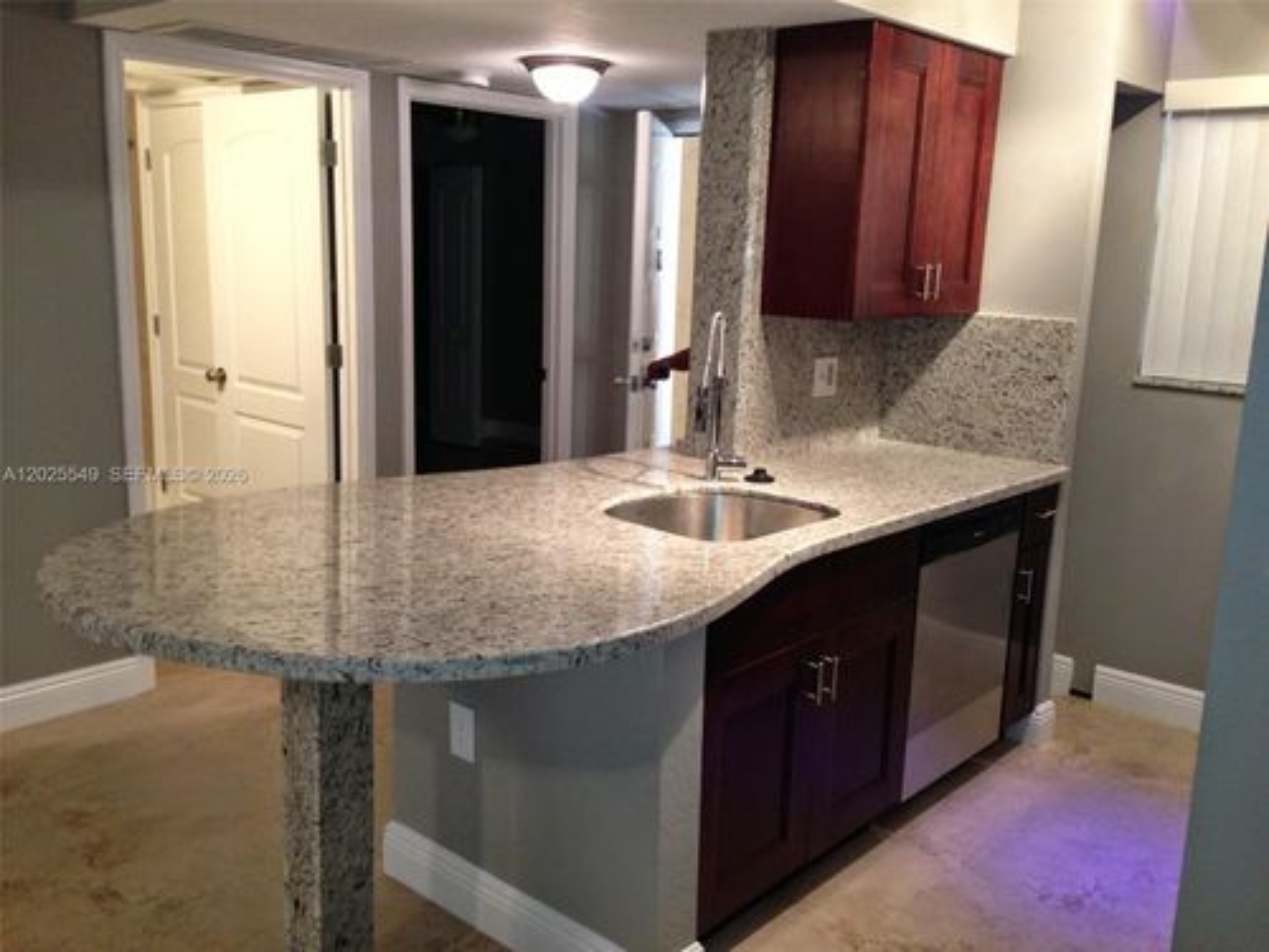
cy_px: 476
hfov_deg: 55.4
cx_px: 634
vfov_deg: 42.9
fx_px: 1210
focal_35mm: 33
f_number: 2.4
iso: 160
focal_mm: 4.13
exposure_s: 1/20
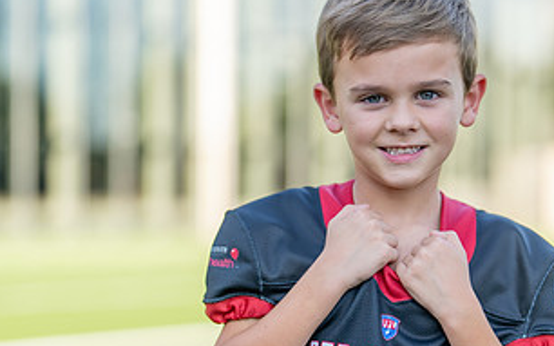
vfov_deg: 10.9
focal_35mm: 120
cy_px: 256
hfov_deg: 17.3
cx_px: 403
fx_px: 1811
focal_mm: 50
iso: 100
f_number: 1.2
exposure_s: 1/2000
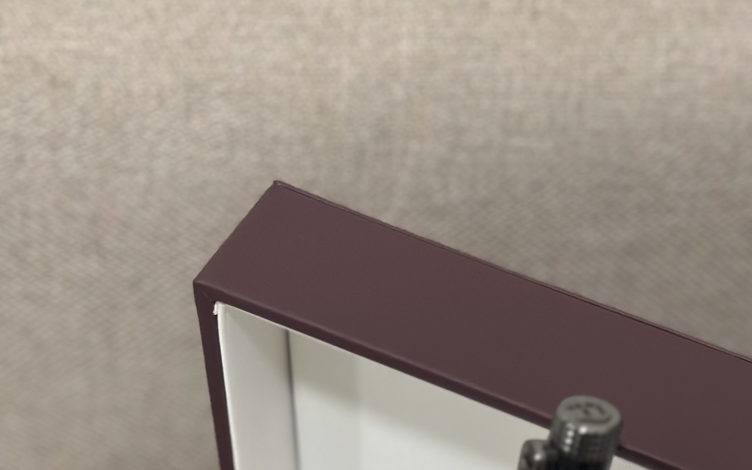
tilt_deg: -50.7
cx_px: 510
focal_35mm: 96
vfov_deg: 13.0
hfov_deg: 21.5
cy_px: 661
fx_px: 1968
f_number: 1.78
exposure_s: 1/93
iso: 125
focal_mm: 6.86
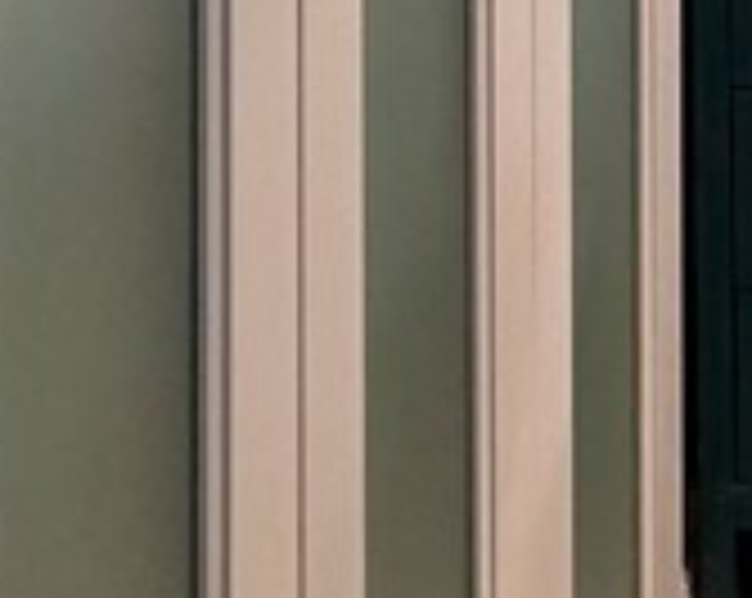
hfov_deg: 19.3
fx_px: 1866
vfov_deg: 15.8
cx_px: 1193
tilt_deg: -1.7
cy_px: -454
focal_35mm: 84
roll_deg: +0.0
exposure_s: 1/120
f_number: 2.2
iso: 250
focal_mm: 2.22
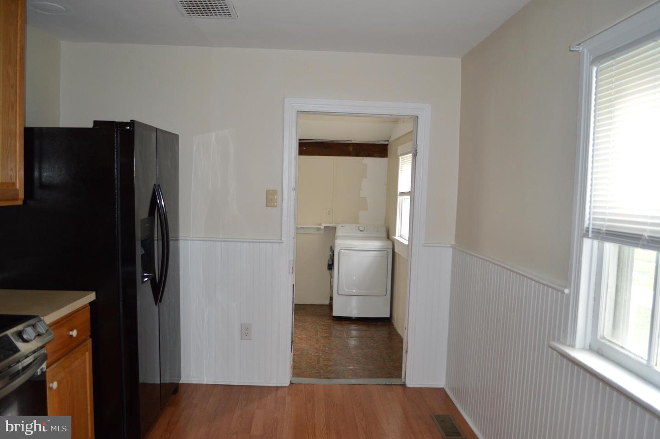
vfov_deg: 47.8
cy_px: 220
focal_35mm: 27
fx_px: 494
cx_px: 330
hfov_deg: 67.4
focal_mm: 18
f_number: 3.5
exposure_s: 1/60
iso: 640
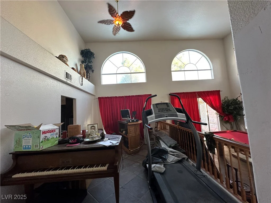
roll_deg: +3.7
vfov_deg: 85.7
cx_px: 136
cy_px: 102
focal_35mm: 14
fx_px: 110
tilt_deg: +5.3
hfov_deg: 102.1
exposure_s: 1/120
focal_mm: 2.22
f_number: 2.2
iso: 200
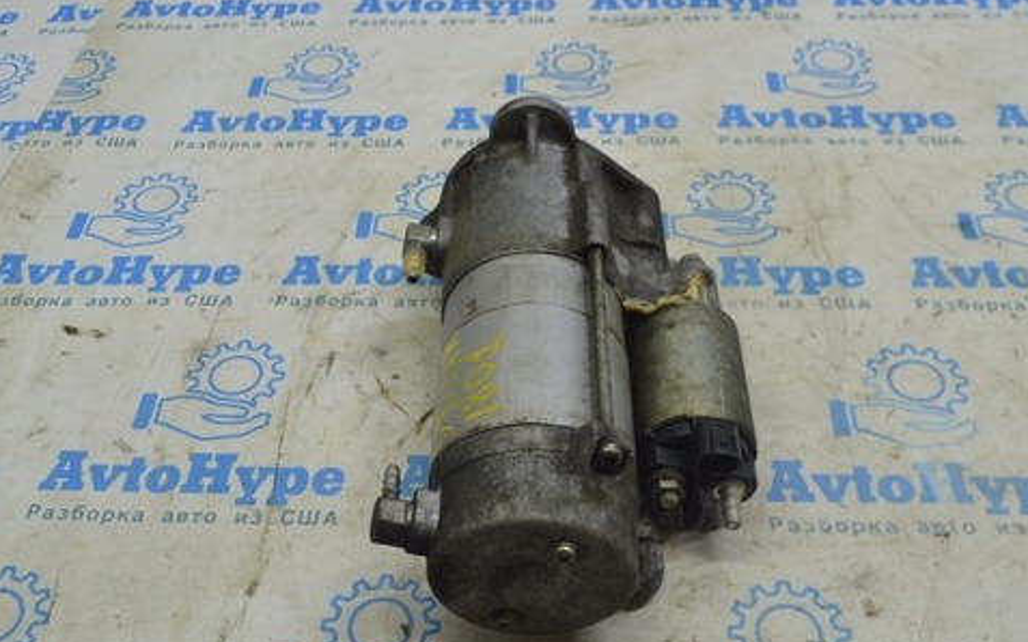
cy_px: 354
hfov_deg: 48.2
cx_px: 478
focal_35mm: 41
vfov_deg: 31.2
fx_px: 1149
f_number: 5.6
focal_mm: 20
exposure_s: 1/40
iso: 400
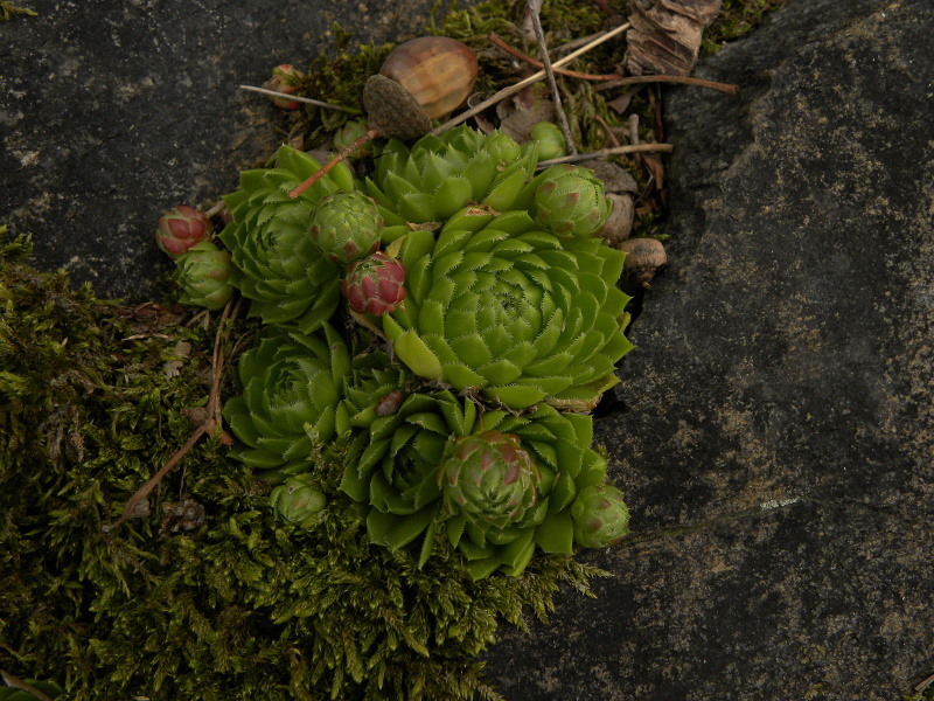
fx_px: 1106
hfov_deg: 45.8
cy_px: 350
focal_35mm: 41
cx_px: 467
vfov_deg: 35.1
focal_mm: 7.3
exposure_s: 1/125
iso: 64
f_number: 3.5
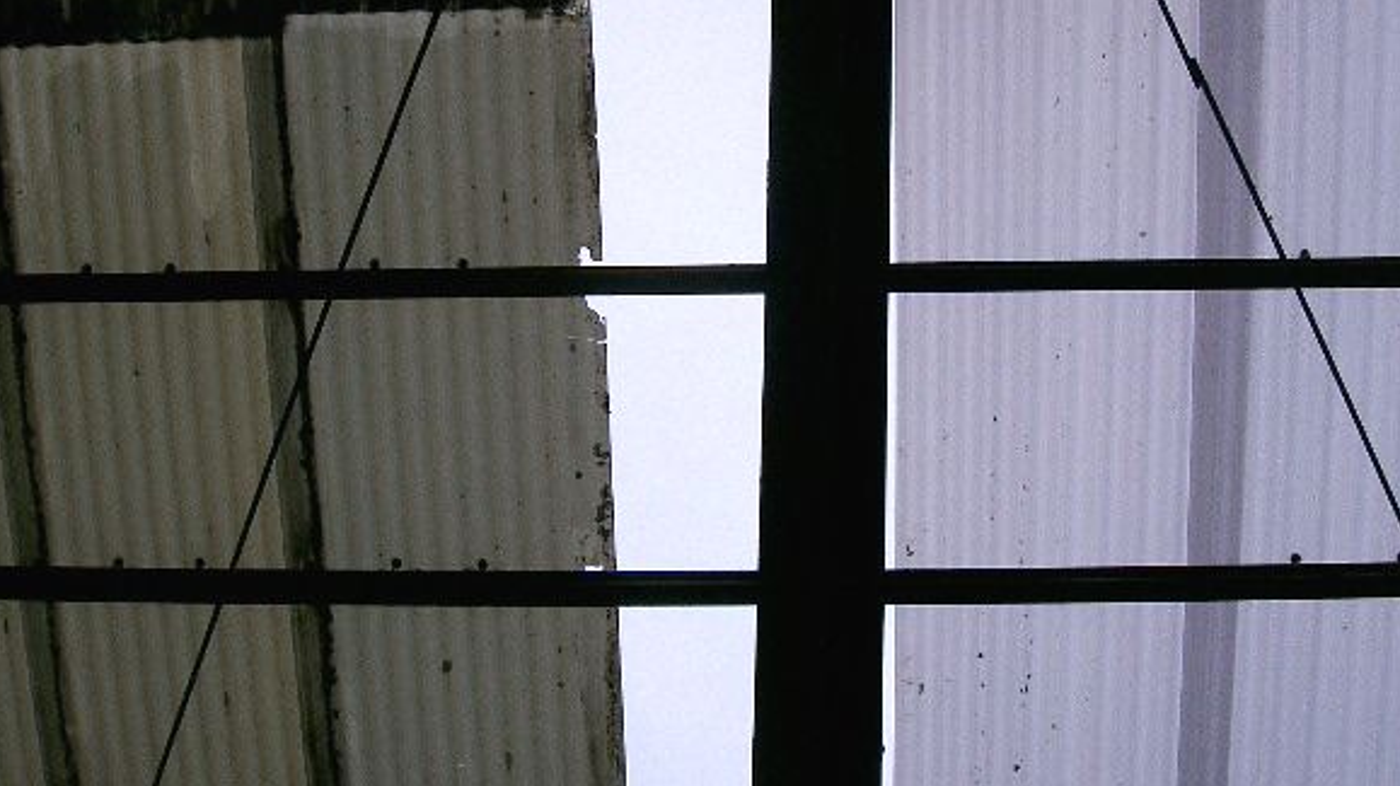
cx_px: 723
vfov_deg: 25.3
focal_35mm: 47
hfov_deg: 43.7
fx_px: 1744
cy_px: 285
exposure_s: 1/640
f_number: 4.8
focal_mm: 8
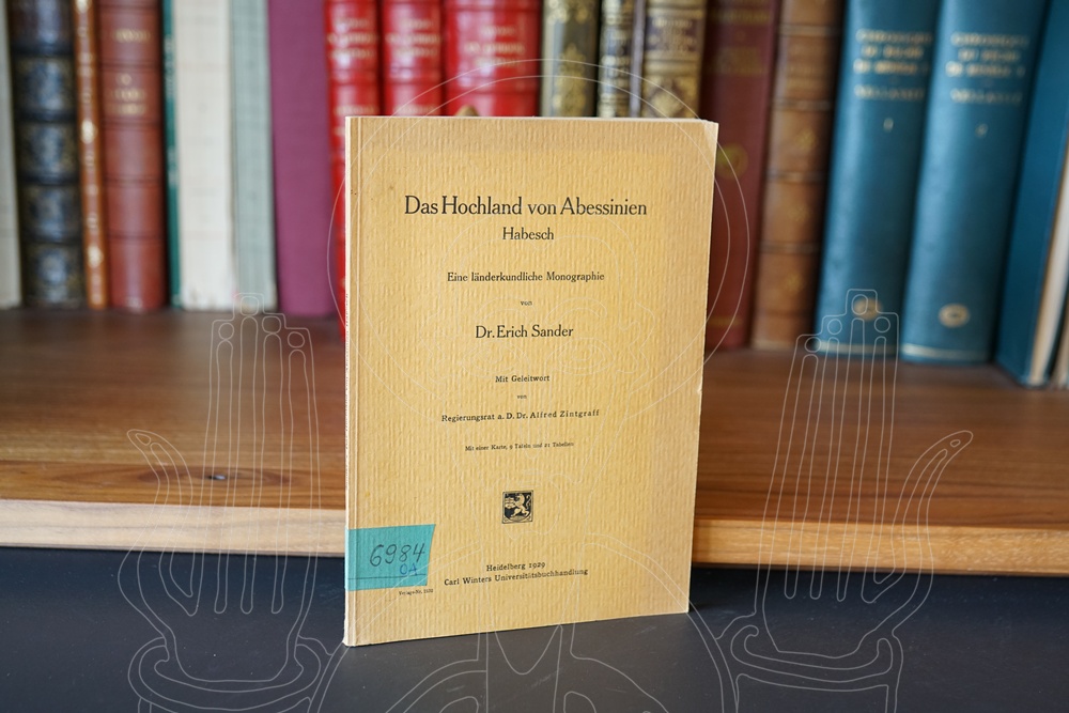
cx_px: 534
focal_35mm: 50
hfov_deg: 39.6
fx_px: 1485
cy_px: 356
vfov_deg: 27.0
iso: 1250
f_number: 4
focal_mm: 50
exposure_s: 1/160
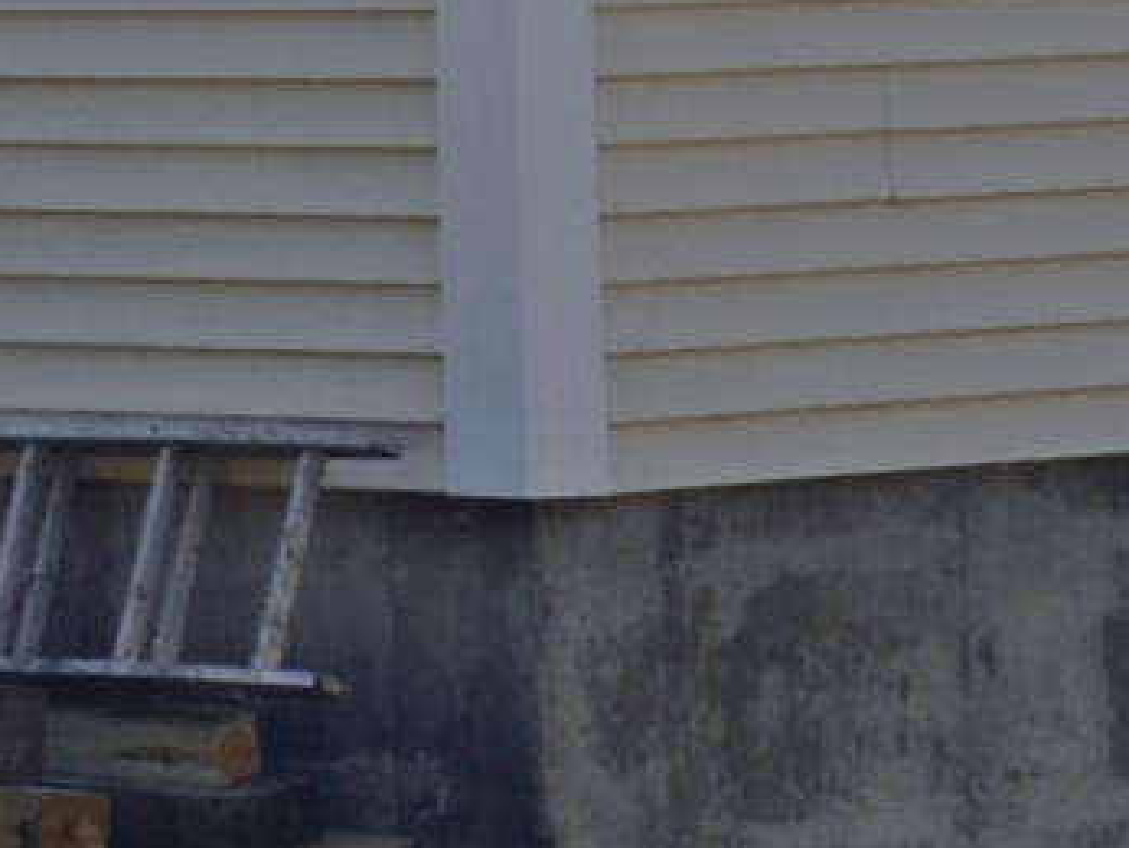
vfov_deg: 4.2
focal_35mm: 349
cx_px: -75
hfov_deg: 5.7
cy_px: -1440
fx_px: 11391
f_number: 8
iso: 100
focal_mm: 28
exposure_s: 1/250
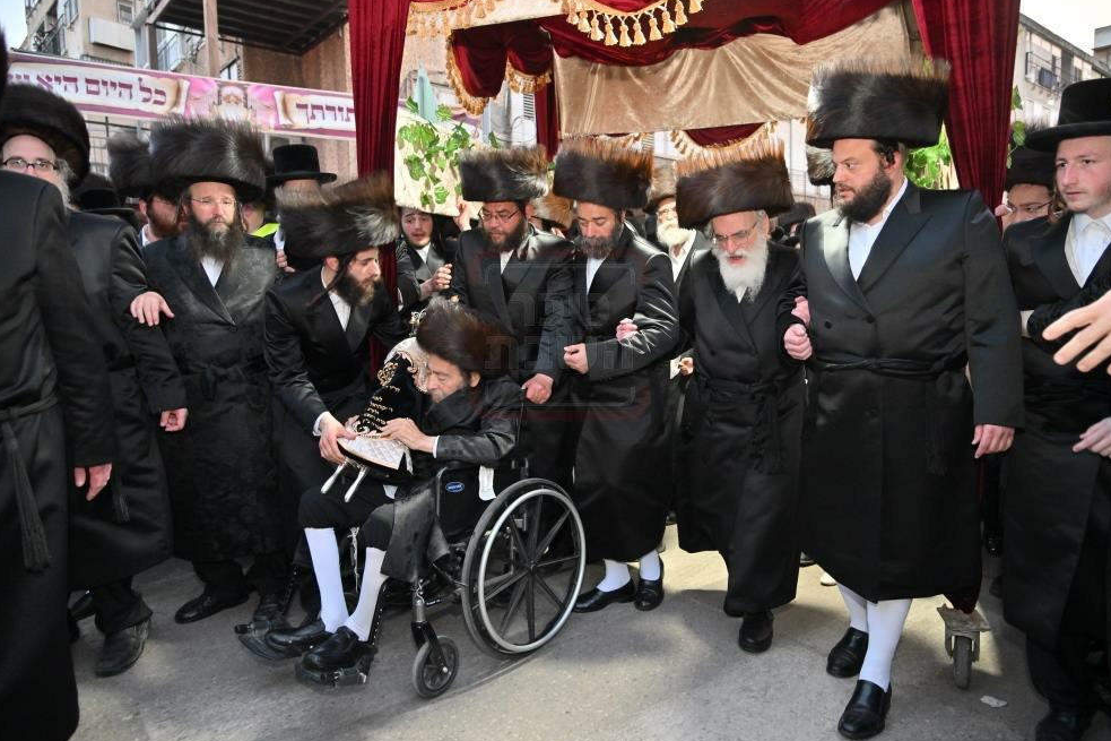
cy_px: 374
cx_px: 555
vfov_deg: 51.3
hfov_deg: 71.5
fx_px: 771
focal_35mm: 25
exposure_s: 1/200
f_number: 4
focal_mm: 24
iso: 1000
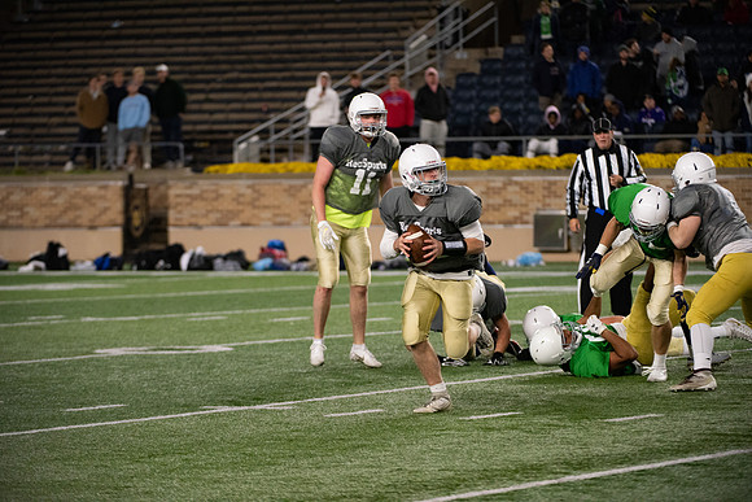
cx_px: 376
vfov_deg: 6.9
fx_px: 4179
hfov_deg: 10.3
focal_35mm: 200
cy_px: 251
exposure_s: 1/500
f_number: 4
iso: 3600
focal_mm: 200
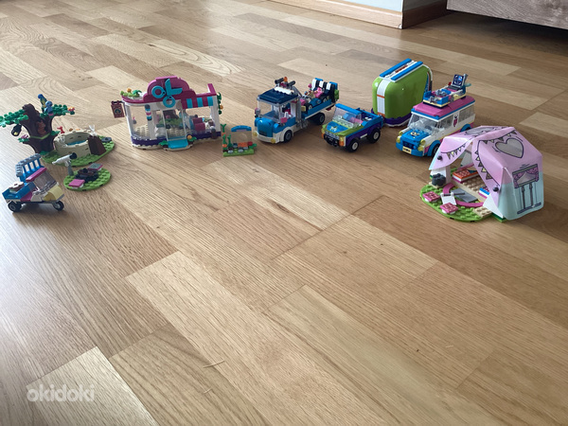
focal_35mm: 31
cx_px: 284
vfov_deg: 45.4
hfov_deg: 58.4
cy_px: 213
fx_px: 509
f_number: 2.4
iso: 160
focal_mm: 3.3
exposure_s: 1/60
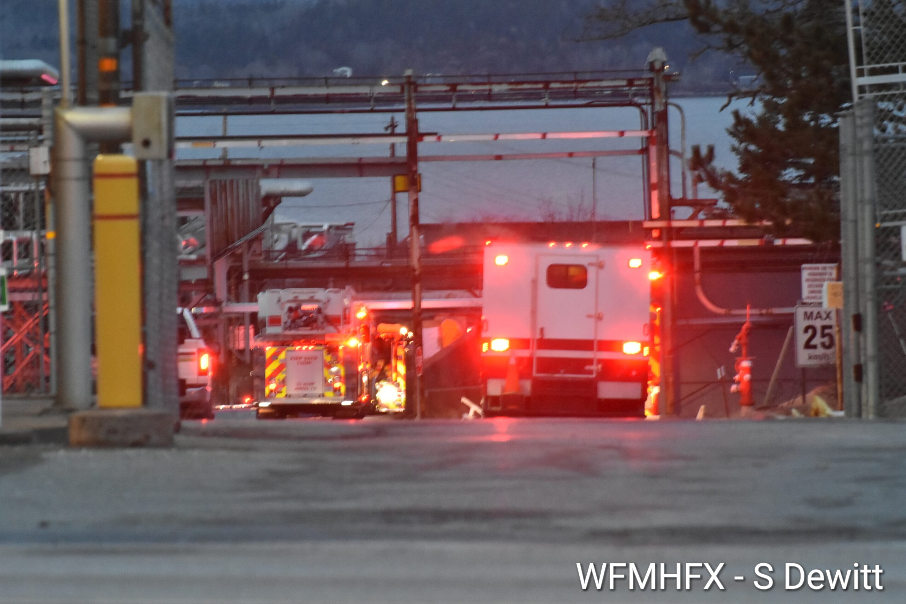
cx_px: 453
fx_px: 8305
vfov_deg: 4.2
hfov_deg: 6.2
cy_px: 302
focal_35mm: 330
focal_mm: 220
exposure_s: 1/40
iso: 4000
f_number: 8
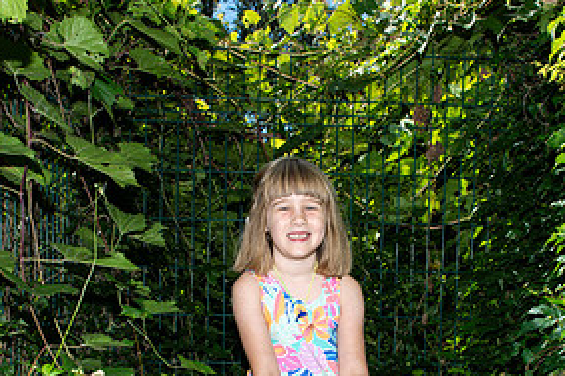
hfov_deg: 40.3
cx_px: 312
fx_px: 769
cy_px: 339
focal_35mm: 49
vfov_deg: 26.6
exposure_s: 1/100
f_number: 10
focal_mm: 24
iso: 100
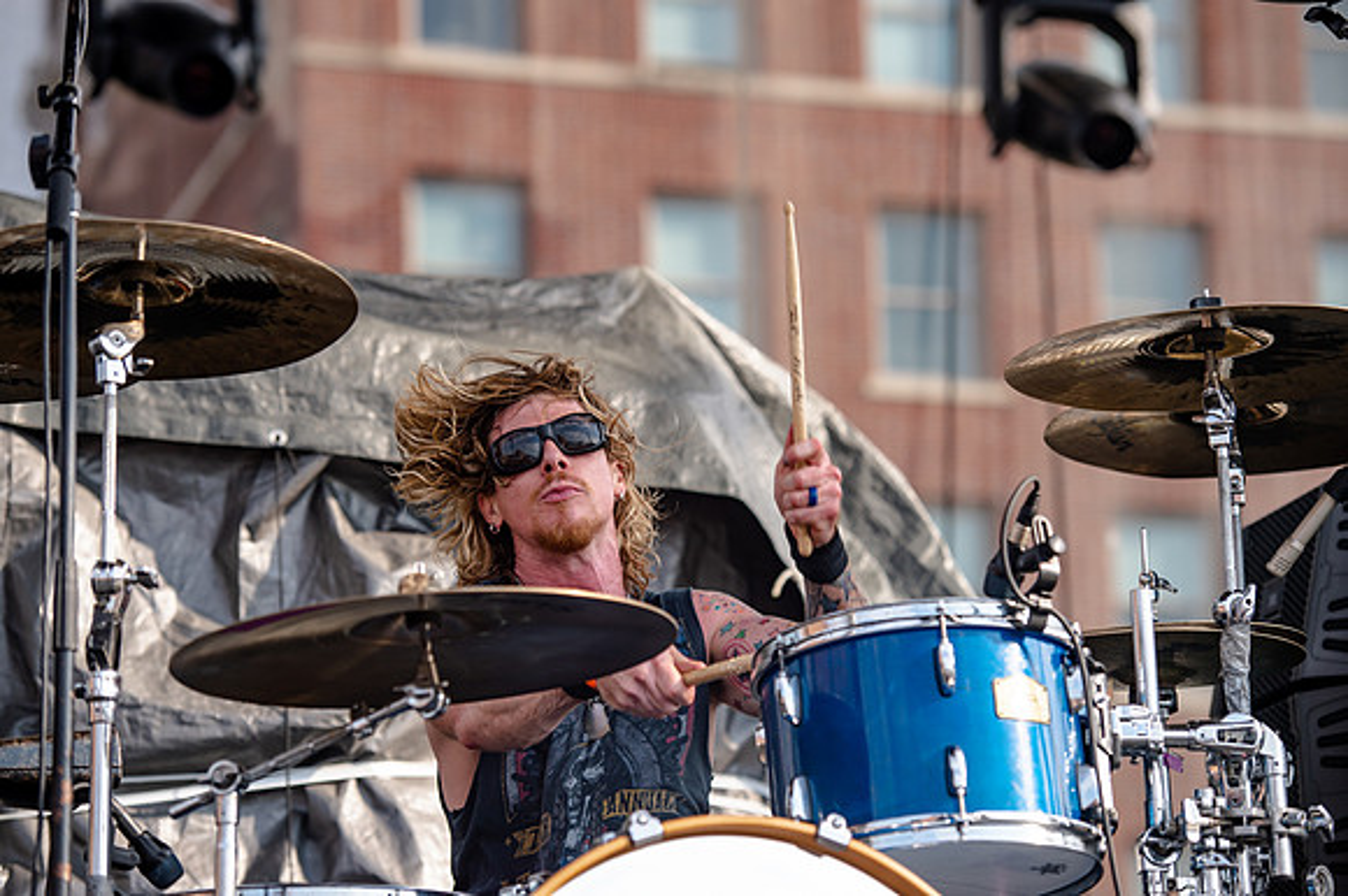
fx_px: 4678
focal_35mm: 125
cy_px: 448
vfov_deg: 11.0
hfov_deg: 16.4
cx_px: 674
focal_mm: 125
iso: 125
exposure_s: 1/800
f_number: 4
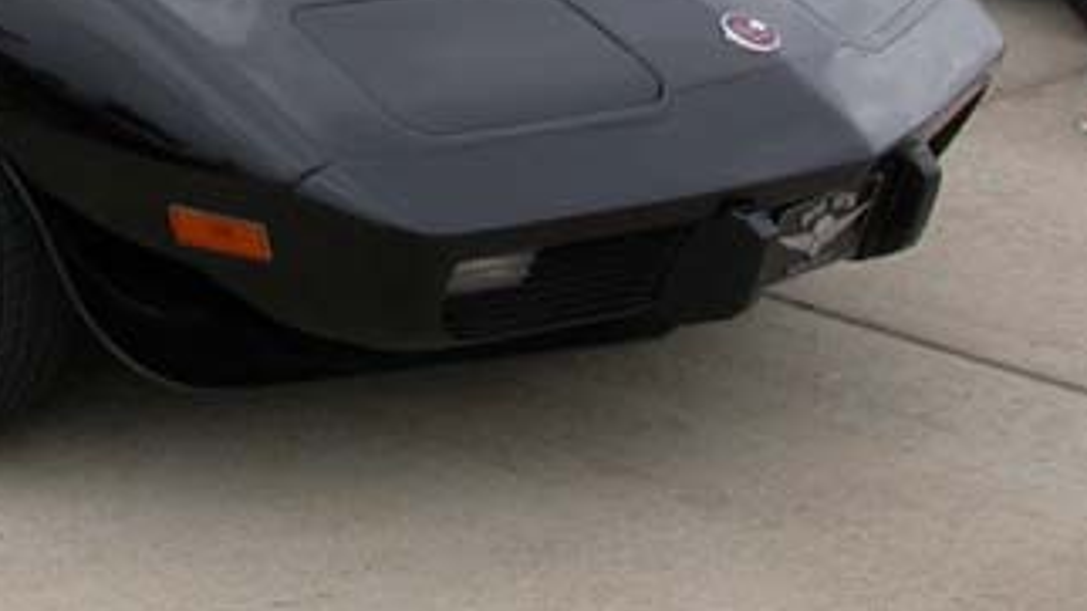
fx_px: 2968
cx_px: -78
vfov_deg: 11.4
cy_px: -253
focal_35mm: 103
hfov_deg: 19.9
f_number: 6
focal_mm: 7.85
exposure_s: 1/254
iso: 100
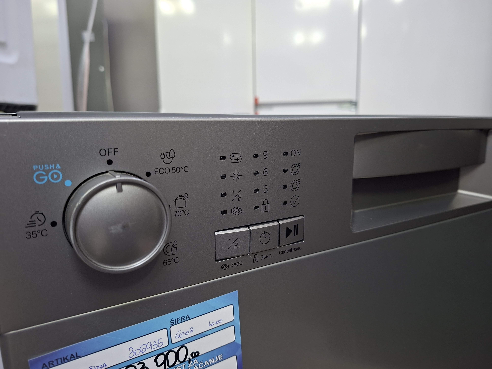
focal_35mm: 23
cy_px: 184
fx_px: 327
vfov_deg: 58.9
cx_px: 246
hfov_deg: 73.9
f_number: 1.8
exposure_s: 1/33
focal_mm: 5.54
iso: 320
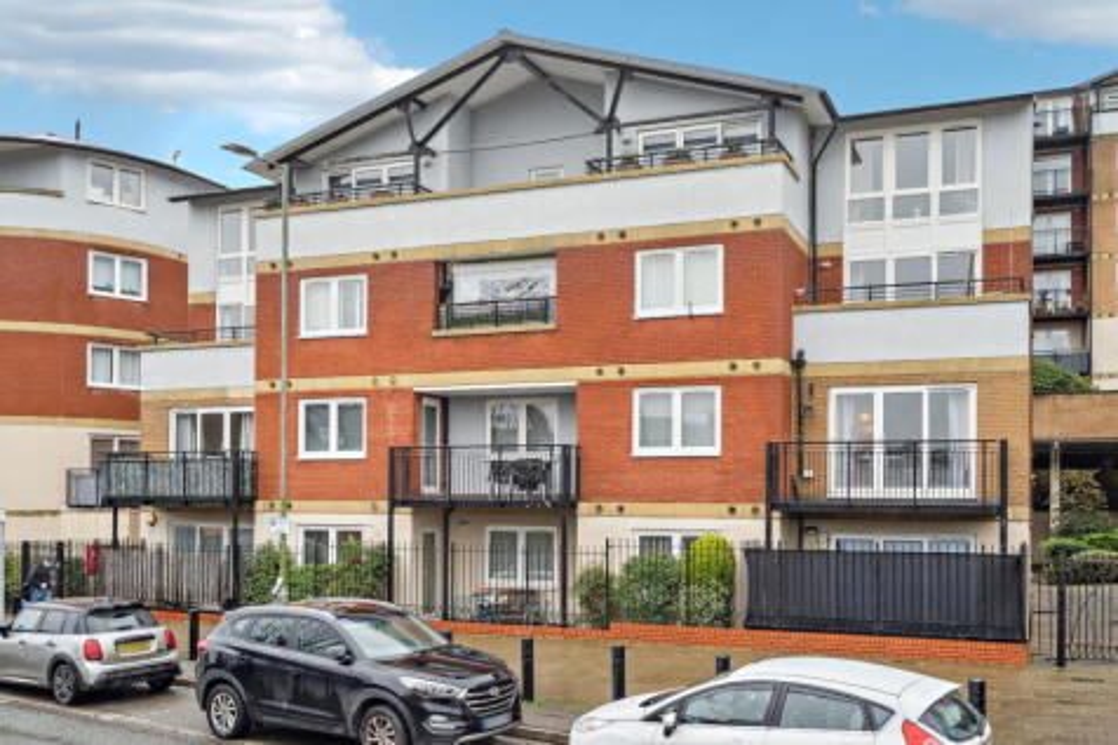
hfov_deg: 54.5
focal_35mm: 35
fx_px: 1087
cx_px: 559
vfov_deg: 37.8
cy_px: 372
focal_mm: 35
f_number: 4.5
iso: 320
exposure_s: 1/80
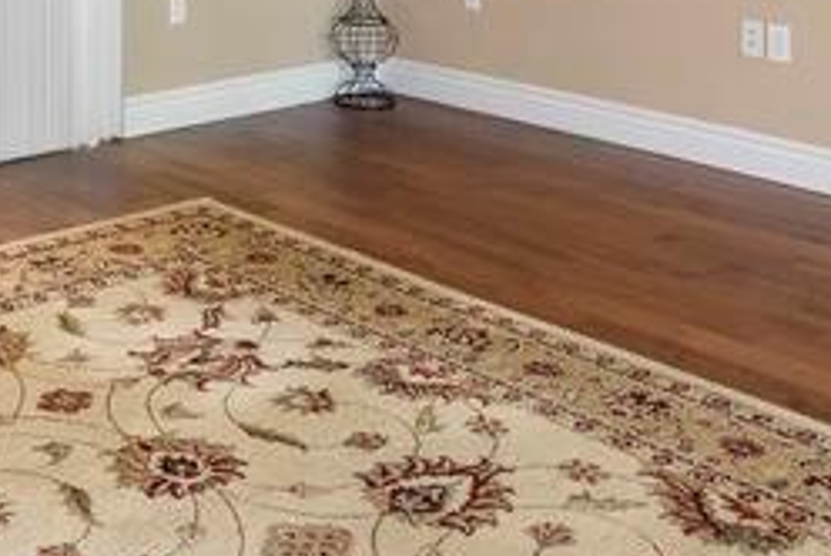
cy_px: -246
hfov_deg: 29.3
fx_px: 1525
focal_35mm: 66
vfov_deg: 18.6
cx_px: 90
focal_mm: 16
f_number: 8
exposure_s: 1/6
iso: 800
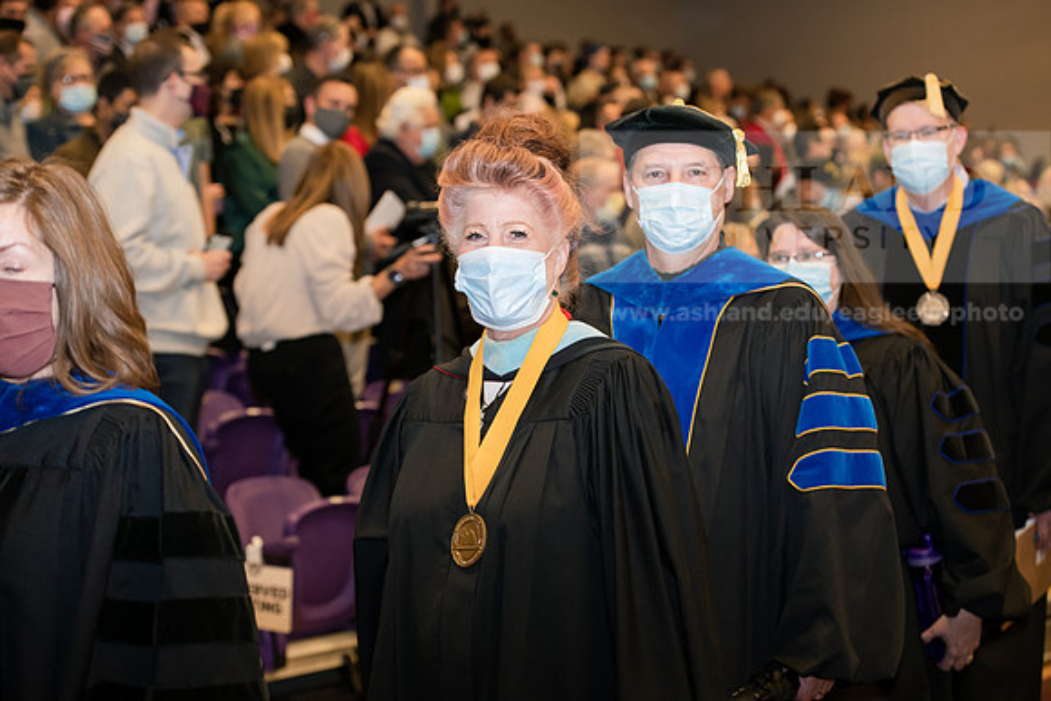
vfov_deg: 18.2
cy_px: 350
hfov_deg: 27.0
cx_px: 526
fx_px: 2190
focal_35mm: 75
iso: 1600
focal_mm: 75
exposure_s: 1/200
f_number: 4
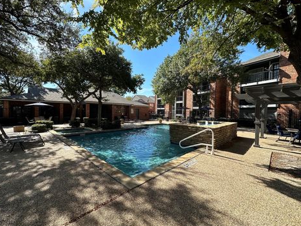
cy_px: 115
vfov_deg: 81.7
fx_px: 130
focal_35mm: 15
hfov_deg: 98.1
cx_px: 142
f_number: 2.2
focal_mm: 2.22
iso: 40
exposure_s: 1/1233
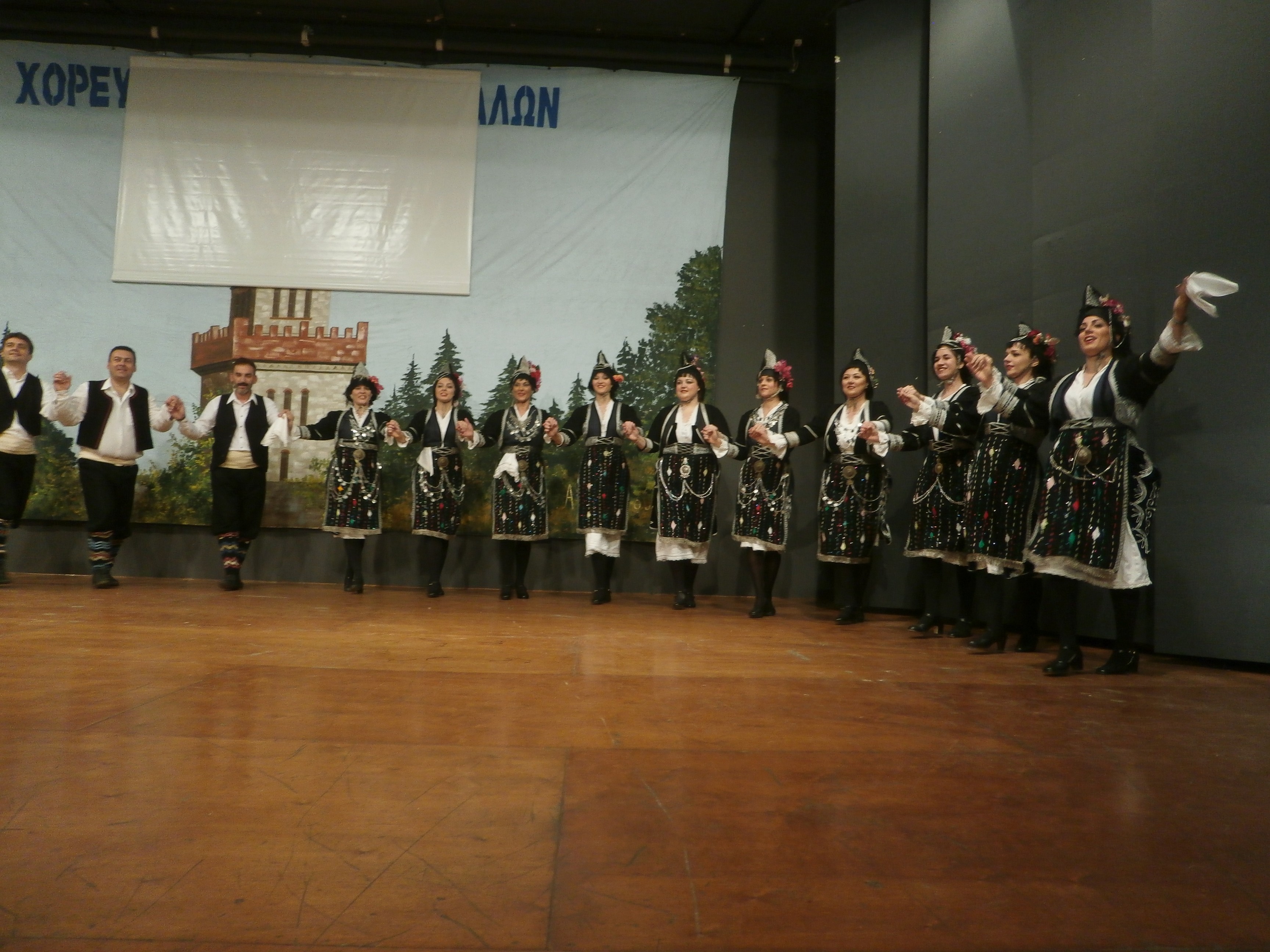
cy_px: 476
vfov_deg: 53.1
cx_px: 635
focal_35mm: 26
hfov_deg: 67.3
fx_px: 954
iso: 200
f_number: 2.8
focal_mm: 4.7
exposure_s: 1/60
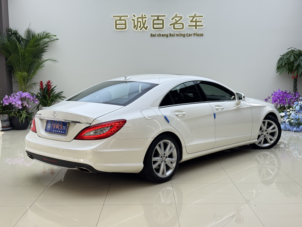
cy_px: 114
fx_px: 419
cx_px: 151
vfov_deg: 30.3
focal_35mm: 48
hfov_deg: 39.7
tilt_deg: -7.1
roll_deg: +0.5
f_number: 1.78
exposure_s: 1/276
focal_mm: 6.76
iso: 64
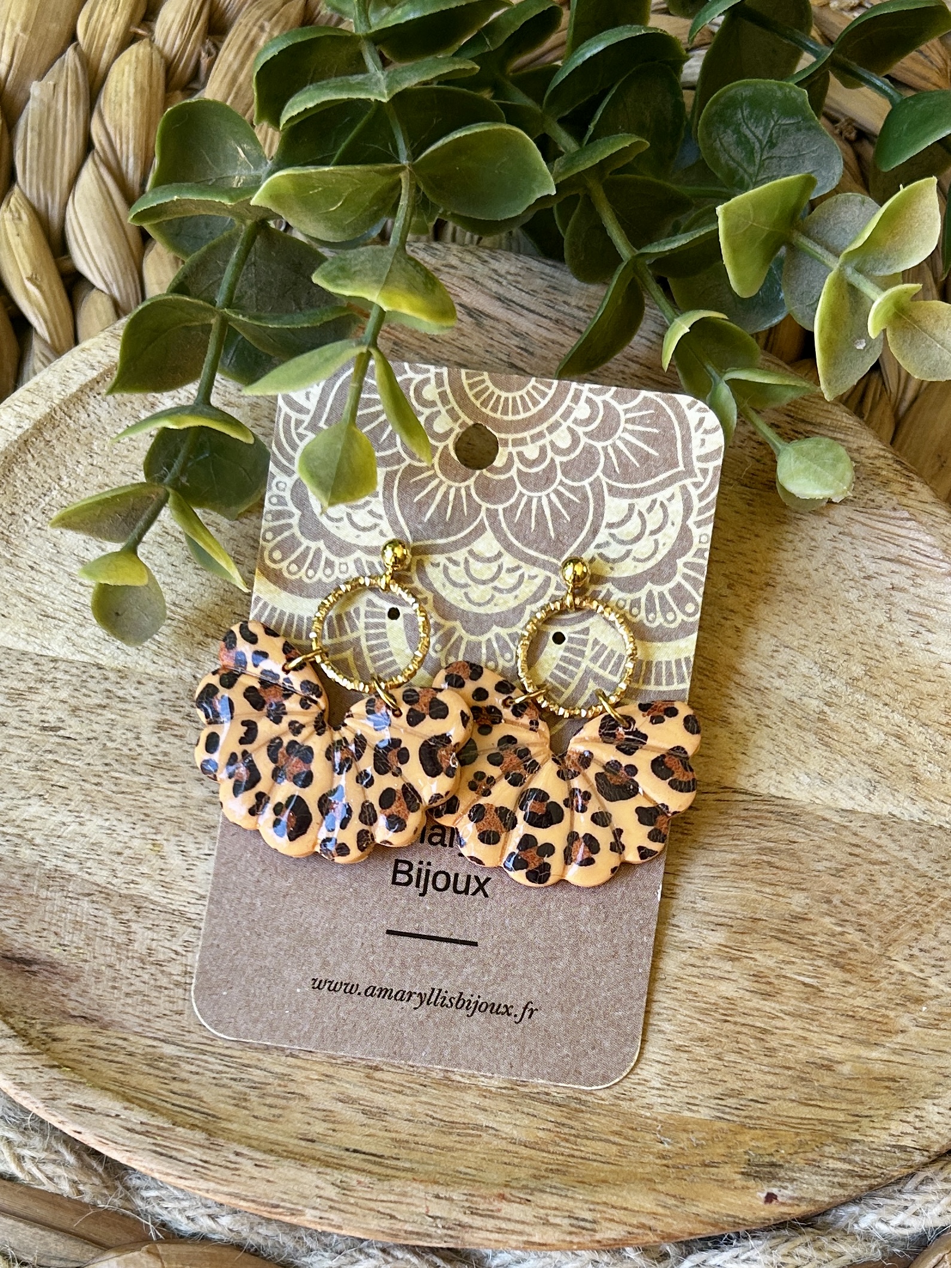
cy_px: 634
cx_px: 476
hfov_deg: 53.1
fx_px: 952
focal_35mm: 26
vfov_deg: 67.3
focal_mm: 5.7
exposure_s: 1/121
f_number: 1.5
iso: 100
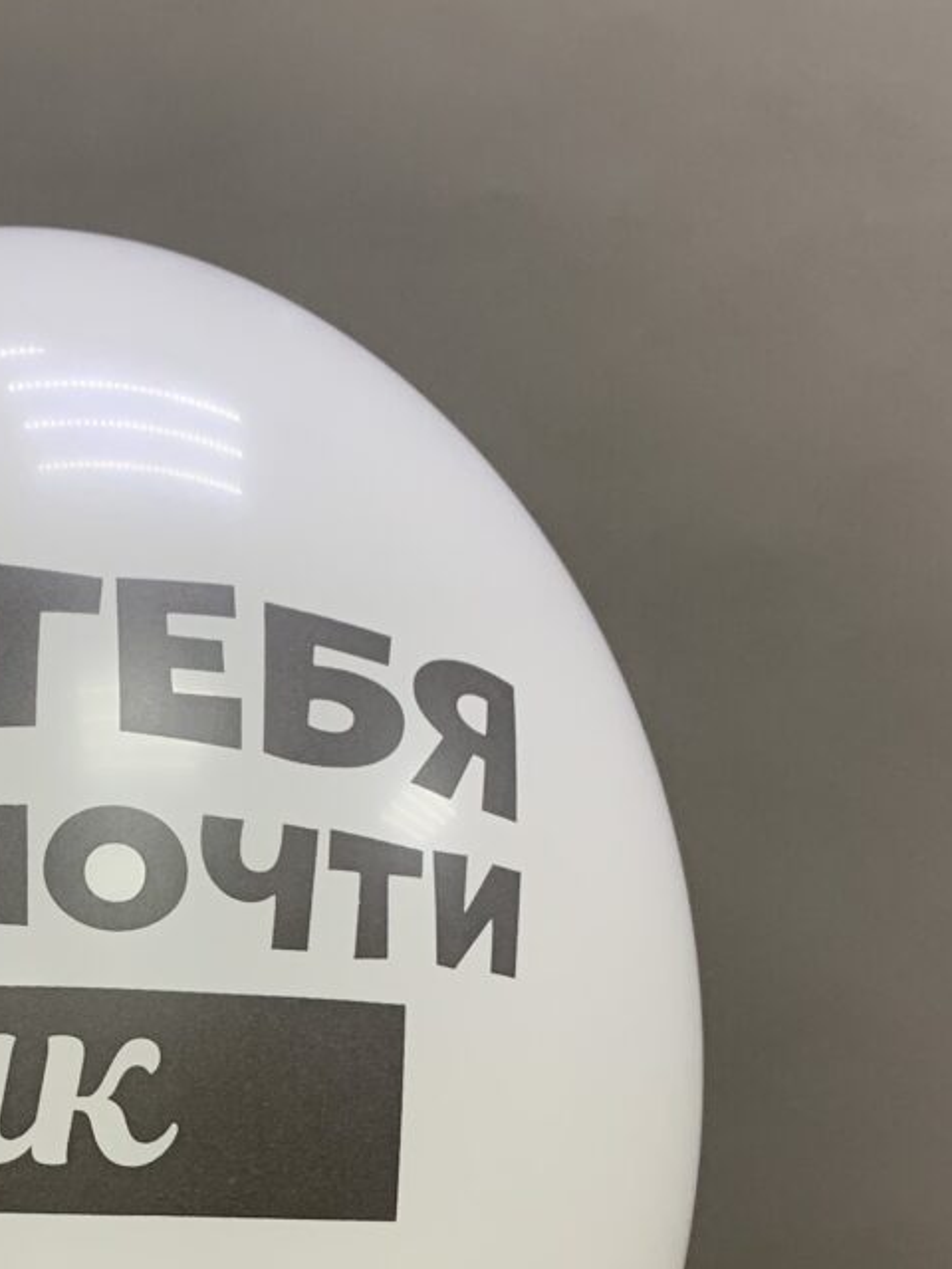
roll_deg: +1.5
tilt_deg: +0.9
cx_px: 20
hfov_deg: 21.8
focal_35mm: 65
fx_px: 2383
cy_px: 1190
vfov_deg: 28.4
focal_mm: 4.25
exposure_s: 1/121
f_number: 1.8
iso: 100
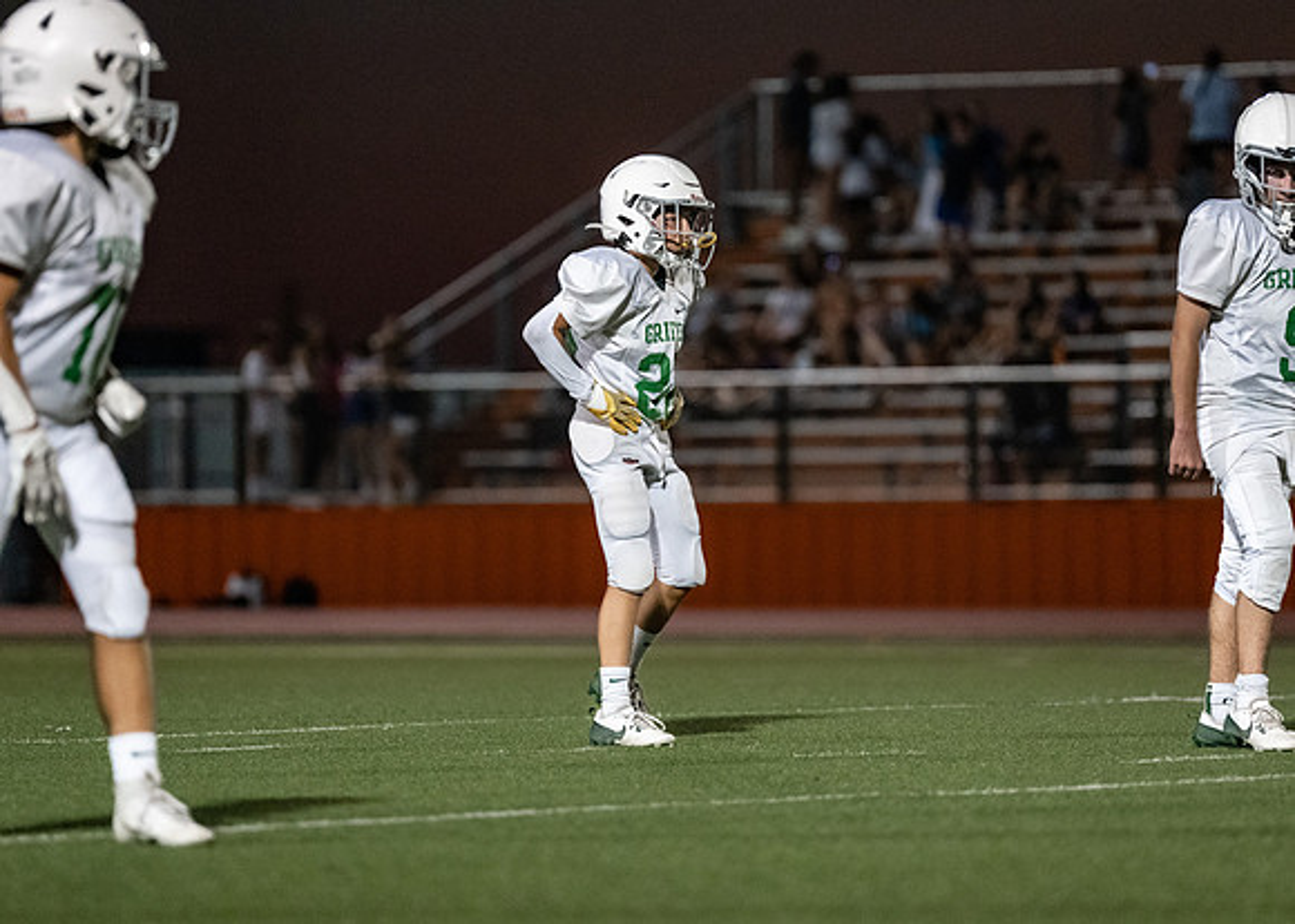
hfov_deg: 7.5
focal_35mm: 270
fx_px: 9913
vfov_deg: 5.3
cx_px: 646
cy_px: 398
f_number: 2.8
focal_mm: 200
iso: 4000
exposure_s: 1/1000
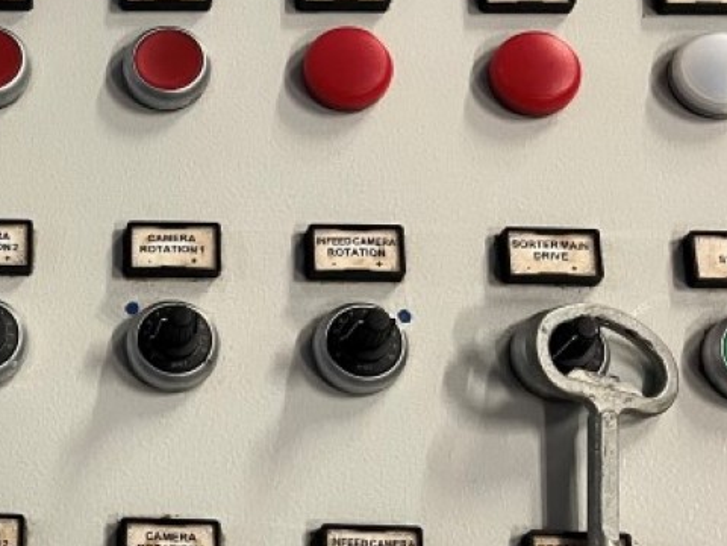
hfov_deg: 23.4
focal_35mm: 78
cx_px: -83
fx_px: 1638
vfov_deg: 18.8
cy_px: 359
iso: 160
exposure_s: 1/50
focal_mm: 5.1
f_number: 1.6
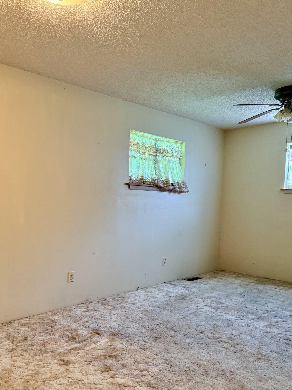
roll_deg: -0.6
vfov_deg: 61.3
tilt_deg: -5.5
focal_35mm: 29
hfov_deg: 48.2
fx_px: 326
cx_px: 136
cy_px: 229
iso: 500
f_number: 1.78
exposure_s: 1/60
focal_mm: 6.76
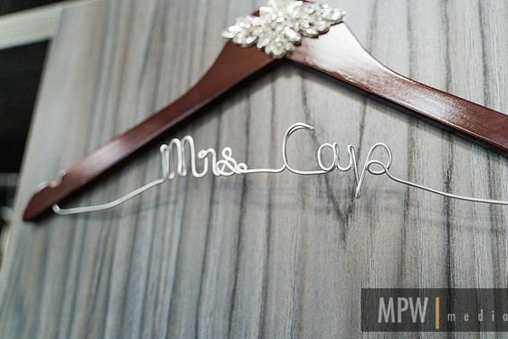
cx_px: 261
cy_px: 170
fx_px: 423
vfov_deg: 43.6
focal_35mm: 30
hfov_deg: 61.9
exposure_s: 1/125
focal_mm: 29
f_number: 2.8
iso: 1600
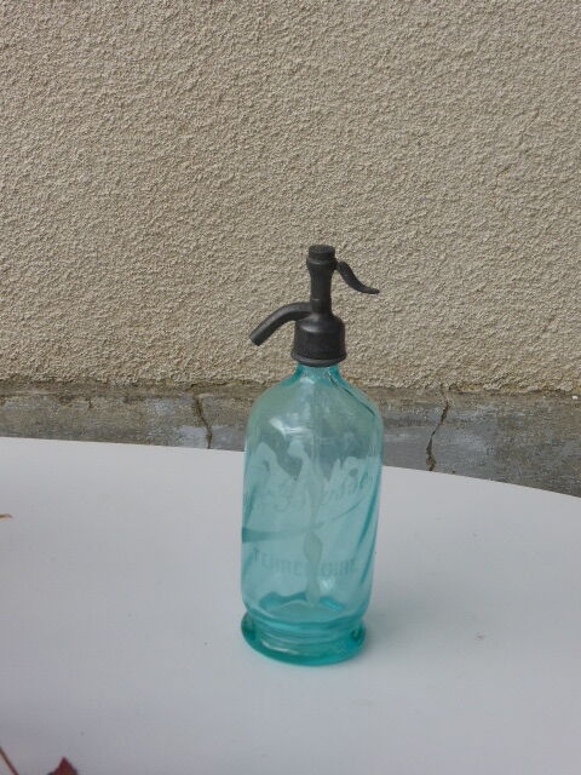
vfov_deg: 26.3
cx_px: 290
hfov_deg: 19.9
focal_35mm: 74
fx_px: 1656
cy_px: 388
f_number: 5
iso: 100
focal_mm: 12.5
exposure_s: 1/250
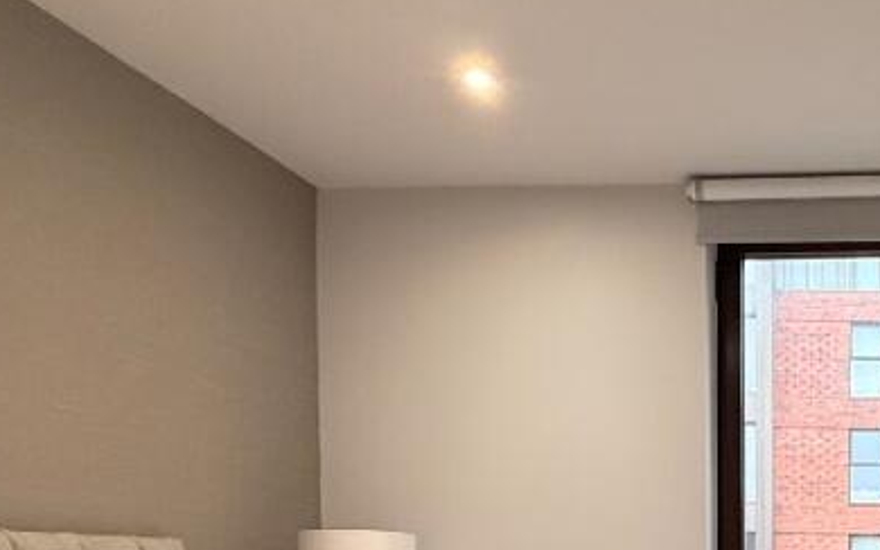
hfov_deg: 43.4
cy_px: 622
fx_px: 936
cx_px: 875
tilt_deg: -2.9
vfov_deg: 29.2
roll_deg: -0.7
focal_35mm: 39
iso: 250
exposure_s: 1/100
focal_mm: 2.22
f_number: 2.2
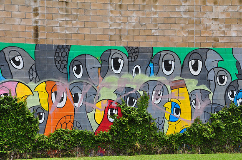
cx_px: 121
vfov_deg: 16.2
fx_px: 564
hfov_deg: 24.2
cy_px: 80
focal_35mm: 84
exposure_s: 1/125
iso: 320
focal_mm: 56
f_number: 18
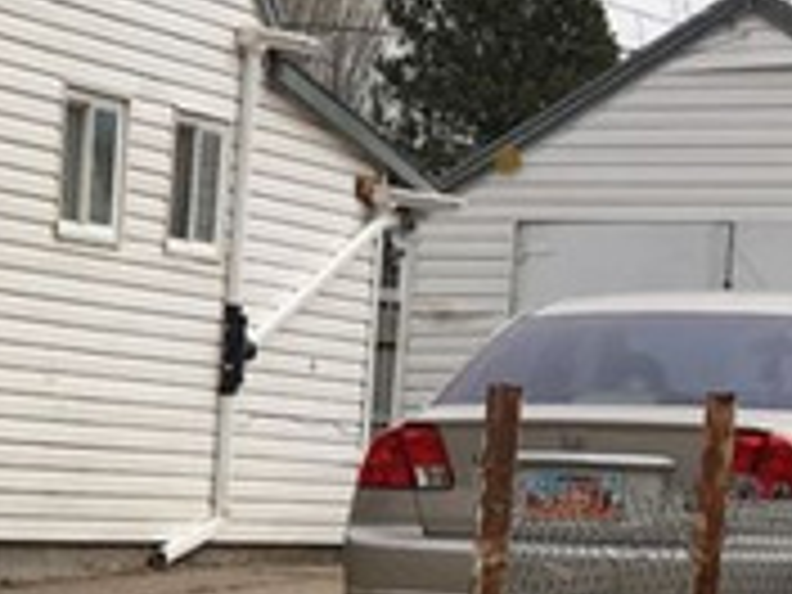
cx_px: -792
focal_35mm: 169
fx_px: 3867
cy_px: 742
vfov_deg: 8.7
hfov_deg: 10.7
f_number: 2.2
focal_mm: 4.15
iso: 25
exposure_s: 1/1748
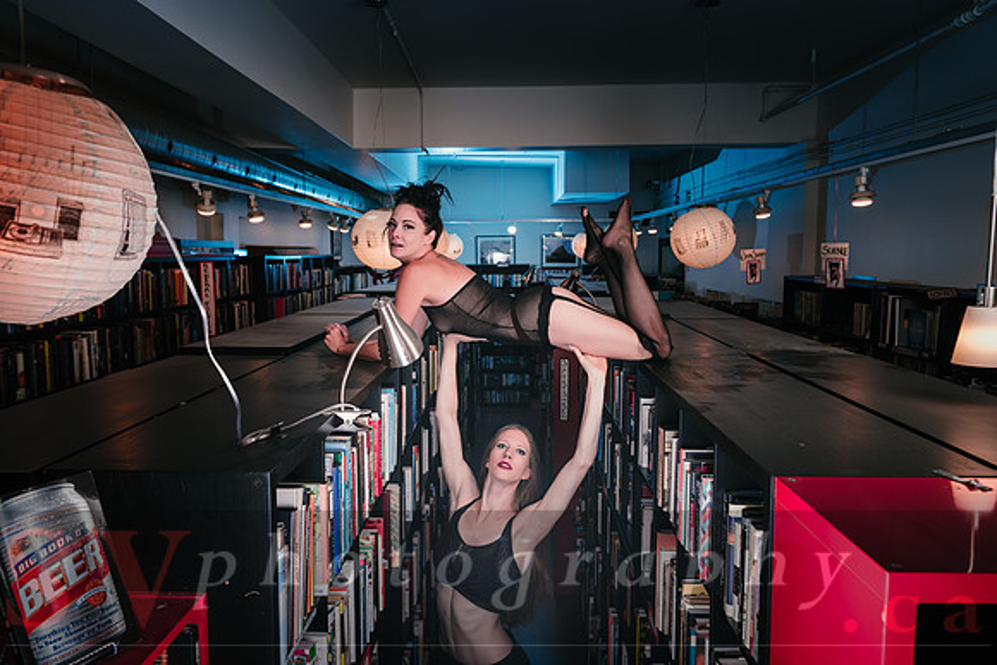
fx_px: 814
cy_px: 332
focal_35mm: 29
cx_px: 498
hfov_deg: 63.0
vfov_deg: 44.4
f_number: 5
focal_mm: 29
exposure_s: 1/160
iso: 200
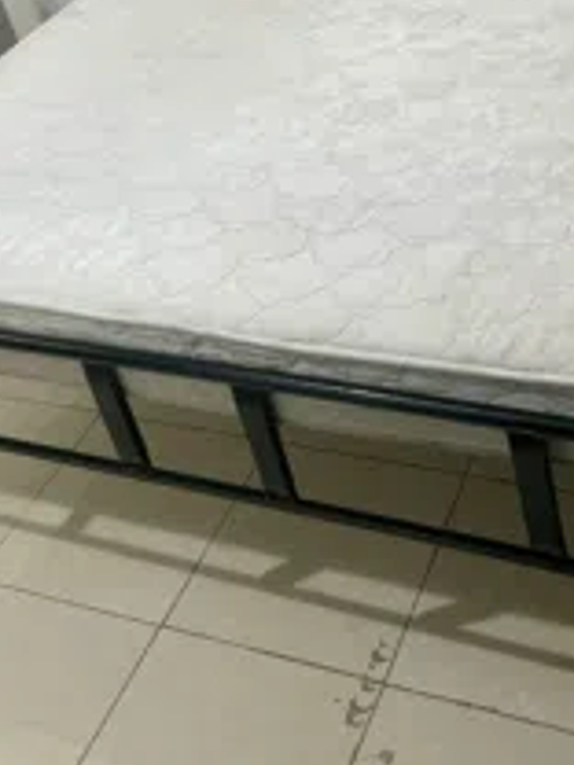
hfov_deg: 28.9
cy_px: 132
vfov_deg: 36.6
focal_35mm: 50
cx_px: 390
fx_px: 1105
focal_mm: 4.2
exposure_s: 1/50
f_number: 1.6
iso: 125
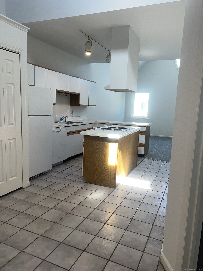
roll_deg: -2.7
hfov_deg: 53.1
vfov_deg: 67.3
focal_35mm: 26
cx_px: 102
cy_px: 136
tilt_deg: -8.3
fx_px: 203
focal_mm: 5.7
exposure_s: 1/173
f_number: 1.5
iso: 40
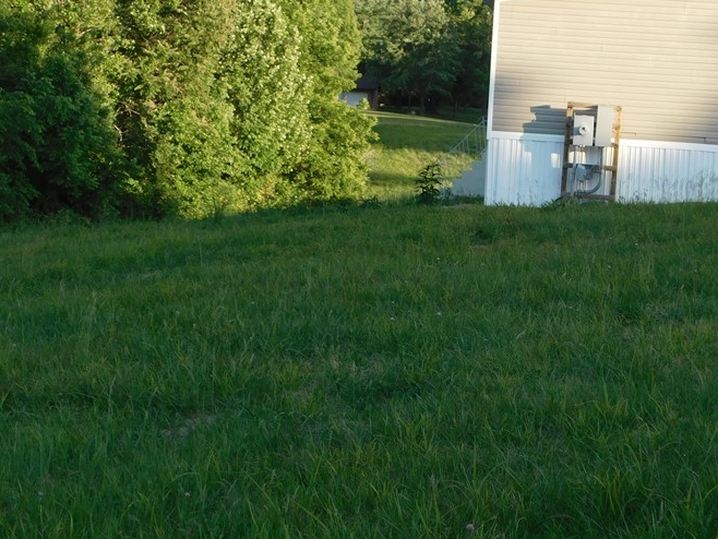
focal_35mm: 70
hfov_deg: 27.7
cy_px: 255
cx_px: 452
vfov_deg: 21.0
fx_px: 1452
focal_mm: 8
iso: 125
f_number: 3.7
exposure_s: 1/250
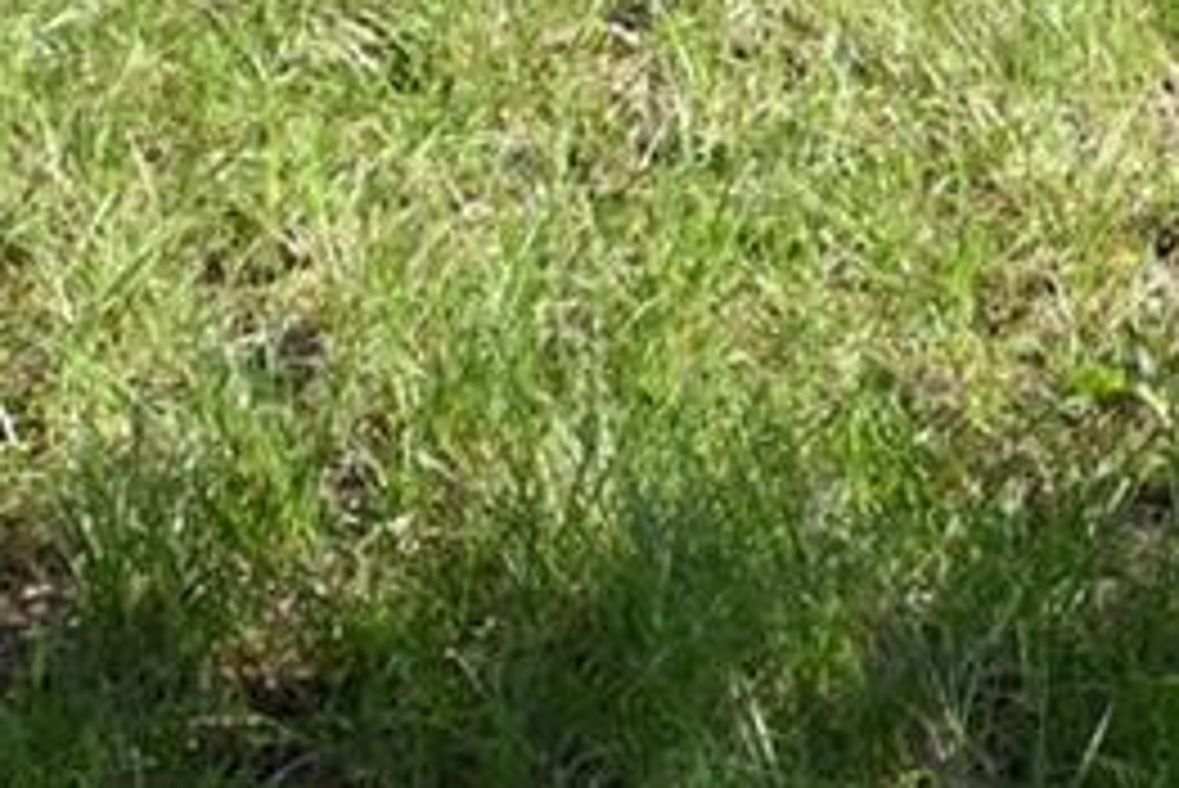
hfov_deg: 10.5
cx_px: 2408
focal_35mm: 179
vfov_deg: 7.2
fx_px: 5850
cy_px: -1153
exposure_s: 1/4000
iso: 1100
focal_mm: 19.5
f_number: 4.8
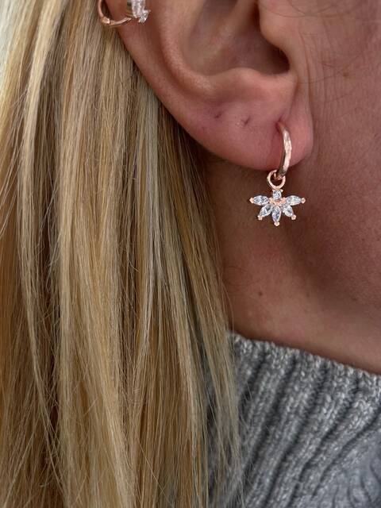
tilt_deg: +0.9
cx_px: 190
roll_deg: +0.2
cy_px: 254
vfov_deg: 67.3
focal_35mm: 26
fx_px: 382
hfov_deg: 53.1
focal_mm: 4.2
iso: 80
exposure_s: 1/50
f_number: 1.6
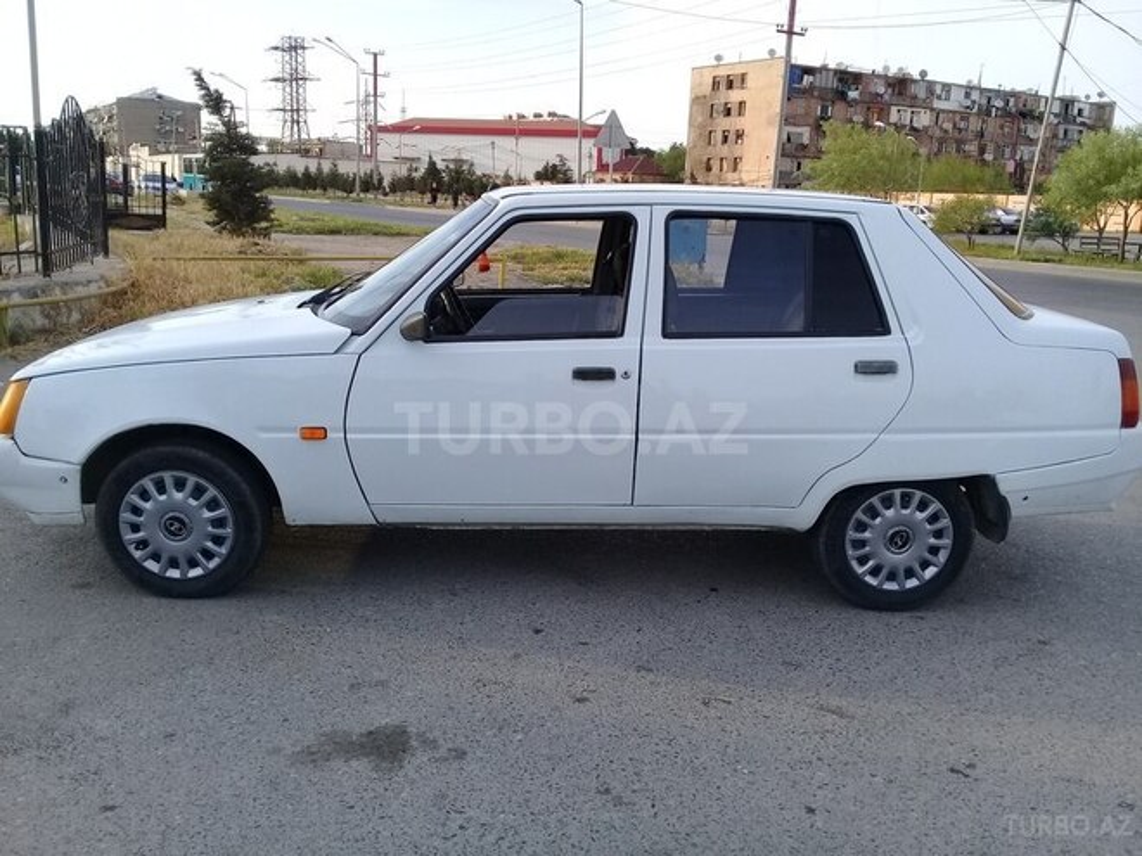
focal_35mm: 31
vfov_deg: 45.4
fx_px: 1023
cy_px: 428
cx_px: 571
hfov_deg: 58.4
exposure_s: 1/456
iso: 50
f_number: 2.2
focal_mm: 3.3
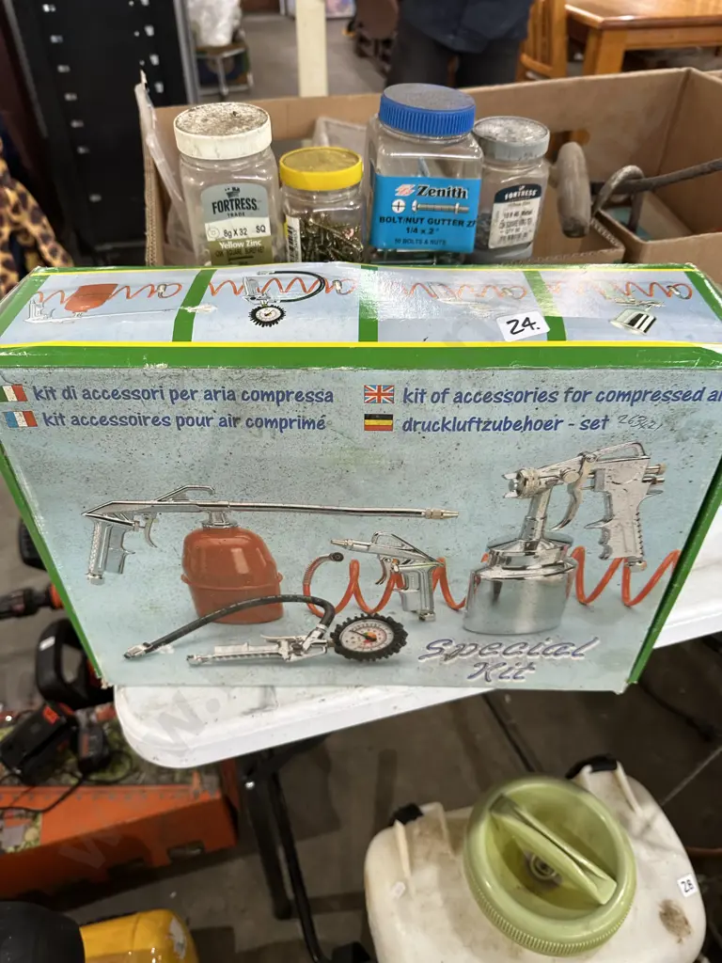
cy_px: 482
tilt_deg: -41.2
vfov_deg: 71.6
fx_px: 667
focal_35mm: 24
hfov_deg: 56.8
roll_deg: -1.7
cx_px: 361
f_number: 1.78
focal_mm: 6.86
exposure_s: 1/50
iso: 200
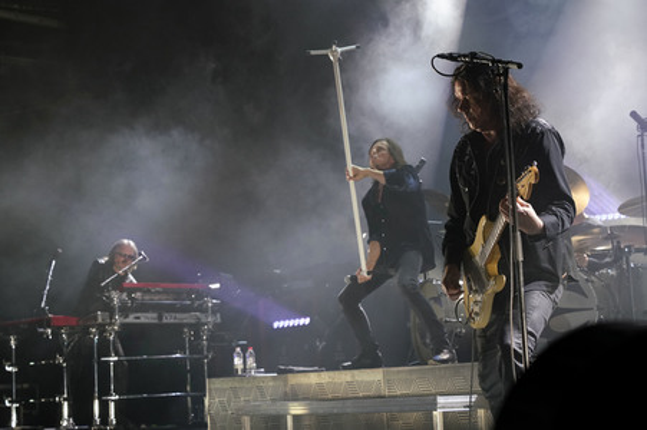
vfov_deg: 21.2
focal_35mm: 64
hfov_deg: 31.4
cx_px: 324
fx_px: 1149
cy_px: 215
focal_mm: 64
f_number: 5.6
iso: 1600
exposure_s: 1/320
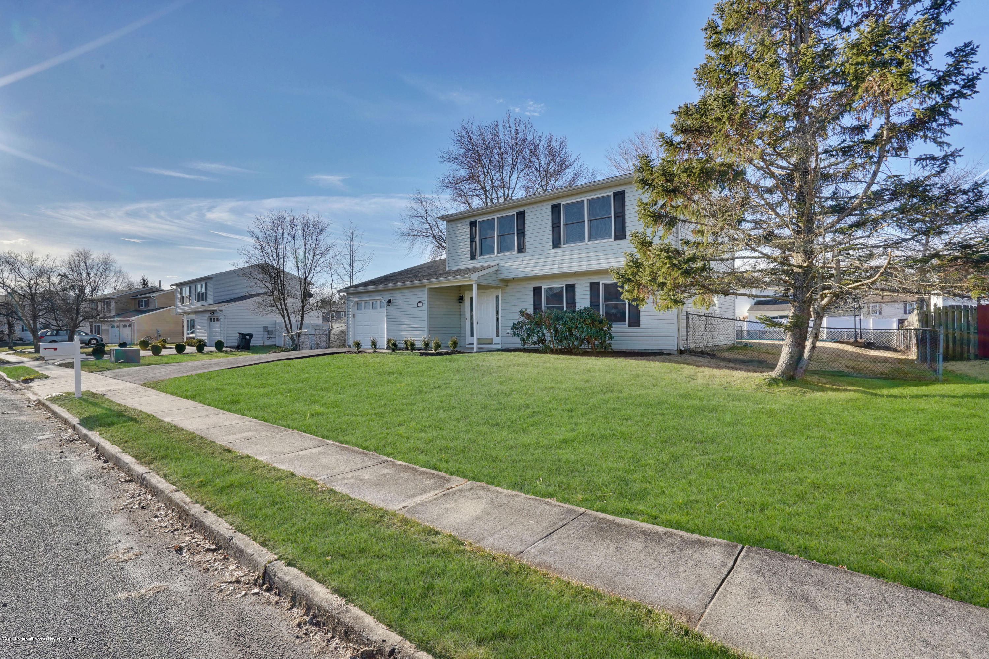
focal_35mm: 16
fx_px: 440
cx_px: 494
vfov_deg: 73.7
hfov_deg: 96.7
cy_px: 330
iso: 400
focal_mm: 16
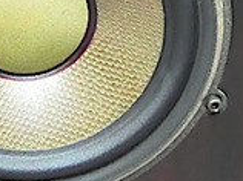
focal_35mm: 268
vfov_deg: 5.4
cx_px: -241
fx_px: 1878
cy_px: -216
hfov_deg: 7.1
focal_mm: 7.8
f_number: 5.1
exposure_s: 1/15
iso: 1600
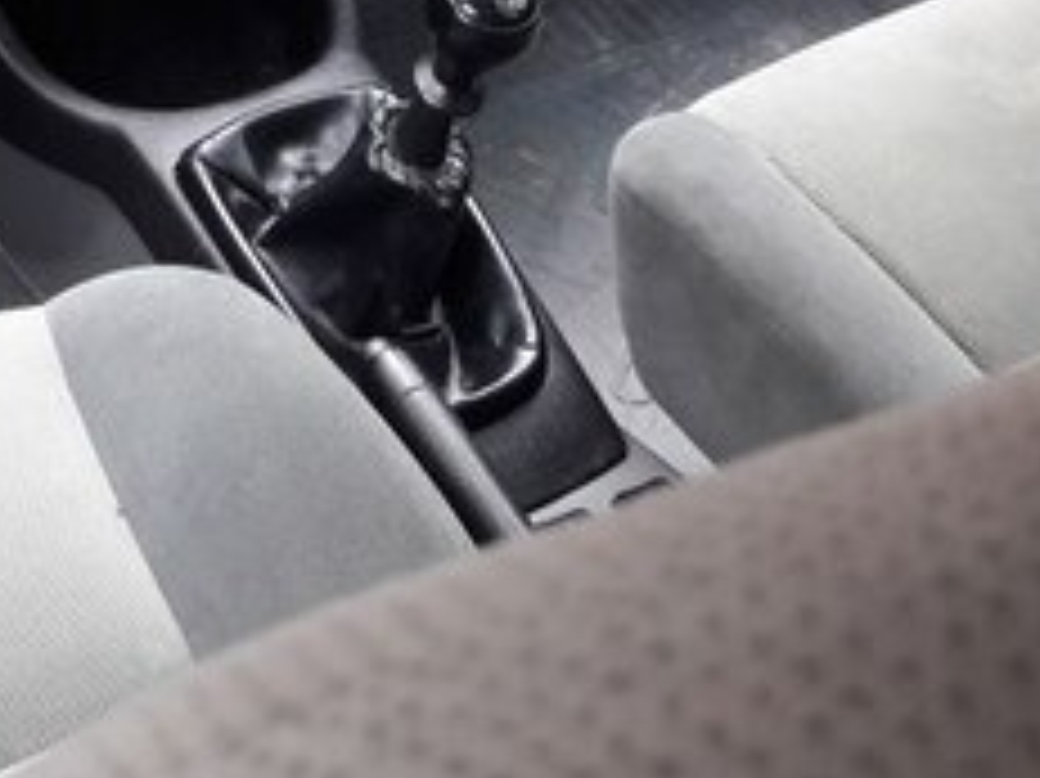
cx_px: 54
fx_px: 2402
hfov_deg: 23.6
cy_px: -326
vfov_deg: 17.0
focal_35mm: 80
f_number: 1.9
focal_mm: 3.7
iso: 100
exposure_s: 1/33
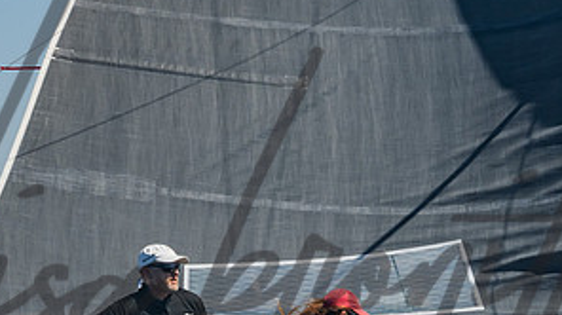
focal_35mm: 313
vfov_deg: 3.9
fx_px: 4661
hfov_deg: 6.9
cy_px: 100
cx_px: 395
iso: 160
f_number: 6.3
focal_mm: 86
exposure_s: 1/640
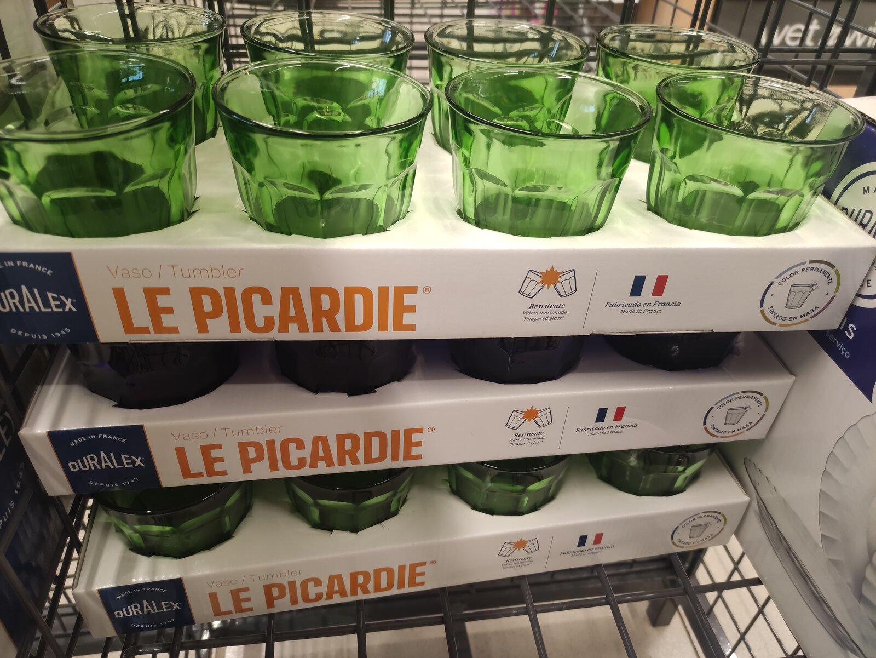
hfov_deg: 69.4
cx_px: 438
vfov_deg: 54.9
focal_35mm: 25
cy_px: 329
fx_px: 633
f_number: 1.89
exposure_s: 1/100
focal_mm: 5.43
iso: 218
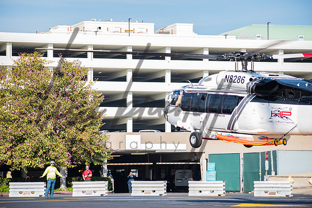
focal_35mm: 174
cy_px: 104
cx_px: 156
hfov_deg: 11.8
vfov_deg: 7.9
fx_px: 1508
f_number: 4.8
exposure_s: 1/320
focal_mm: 116
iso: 100
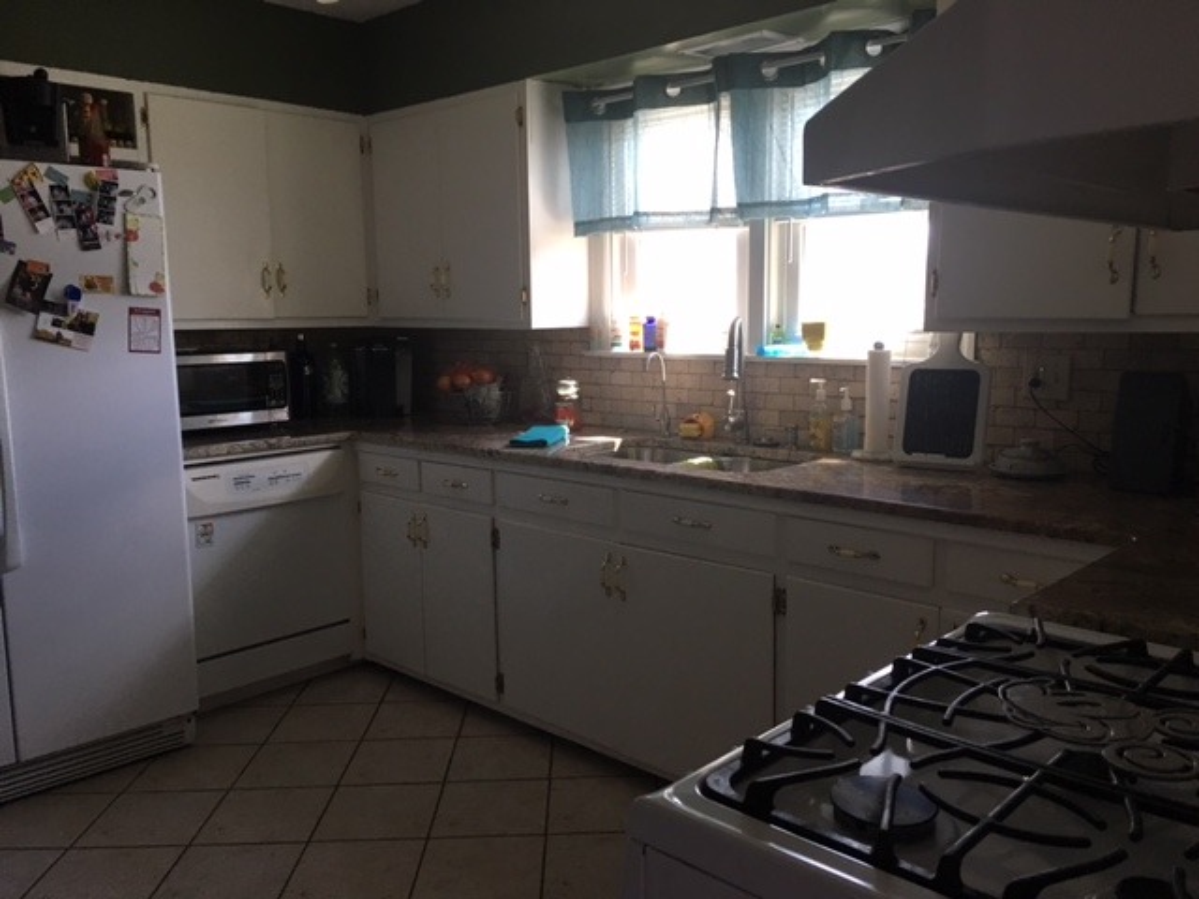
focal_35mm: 29
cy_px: 450
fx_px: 1004
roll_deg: +0.6
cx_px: 600
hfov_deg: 61.7
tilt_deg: -8.7
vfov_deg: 48.2
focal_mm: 4.15
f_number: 2.2
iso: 40
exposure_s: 1/30
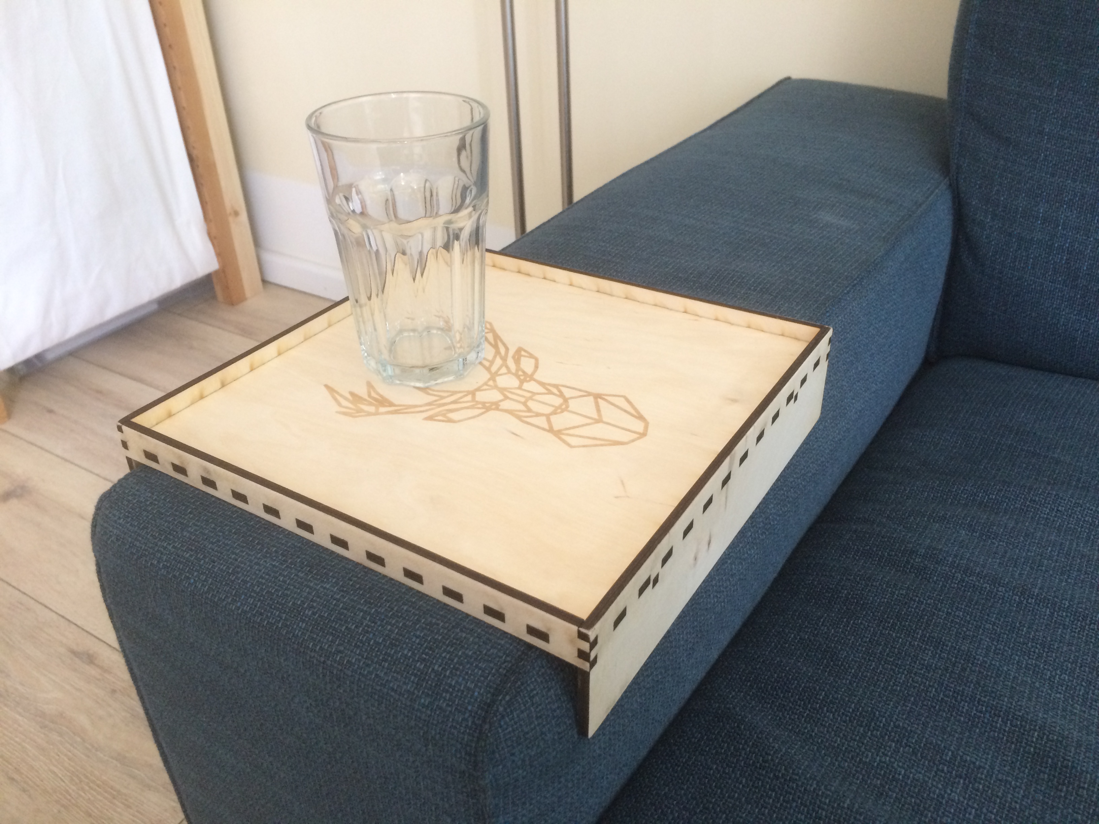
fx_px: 921
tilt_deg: -33.1
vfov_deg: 48.2
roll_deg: -1.6
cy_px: 412
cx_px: 550
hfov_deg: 61.7
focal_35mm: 29
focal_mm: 4.15
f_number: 2.2
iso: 250
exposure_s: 1/33
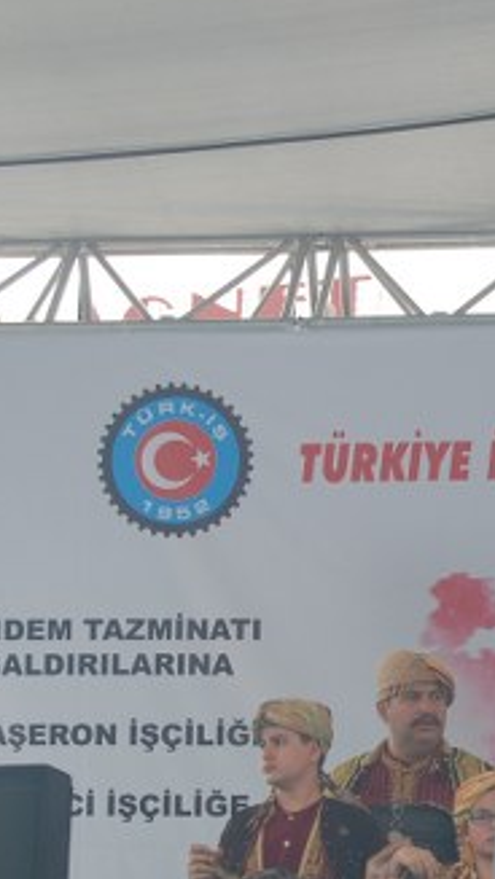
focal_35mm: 119
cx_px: 586
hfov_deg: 10.0
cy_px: 616
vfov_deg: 17.9
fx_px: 2783
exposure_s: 1/160
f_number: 6.3
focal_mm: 31
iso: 100
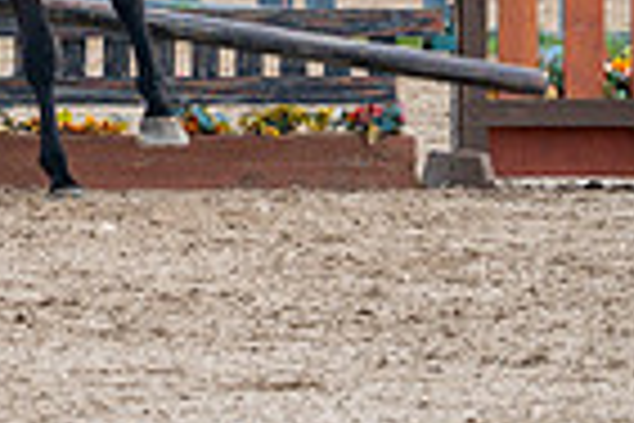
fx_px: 18702
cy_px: -439
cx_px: -27
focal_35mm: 1062
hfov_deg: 1.9
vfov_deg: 1.3
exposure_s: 1/320
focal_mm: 259
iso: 200
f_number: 5.6
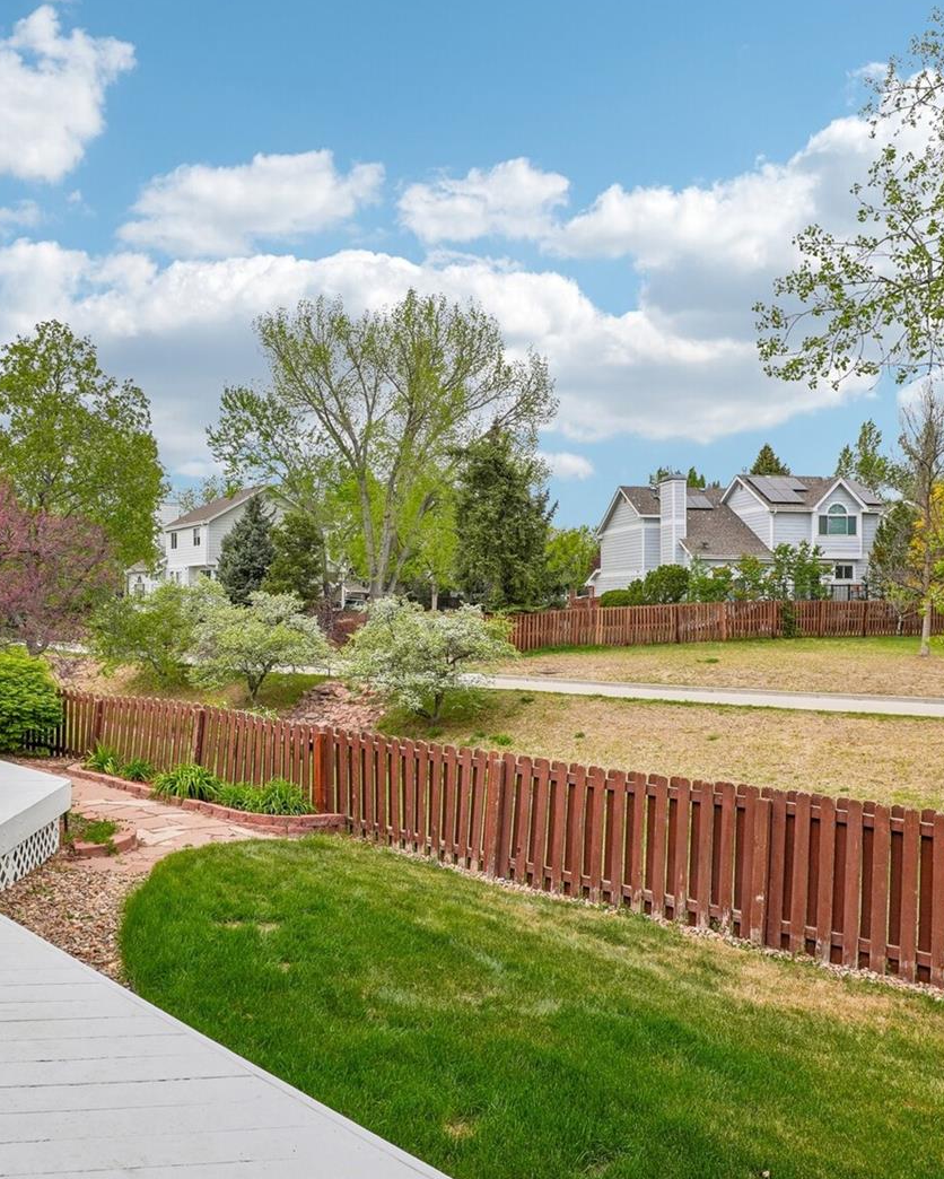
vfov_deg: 70.9
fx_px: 828
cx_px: 361
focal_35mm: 24
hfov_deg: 58.7
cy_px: 588
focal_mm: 11
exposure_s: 1/350
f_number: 8
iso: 100
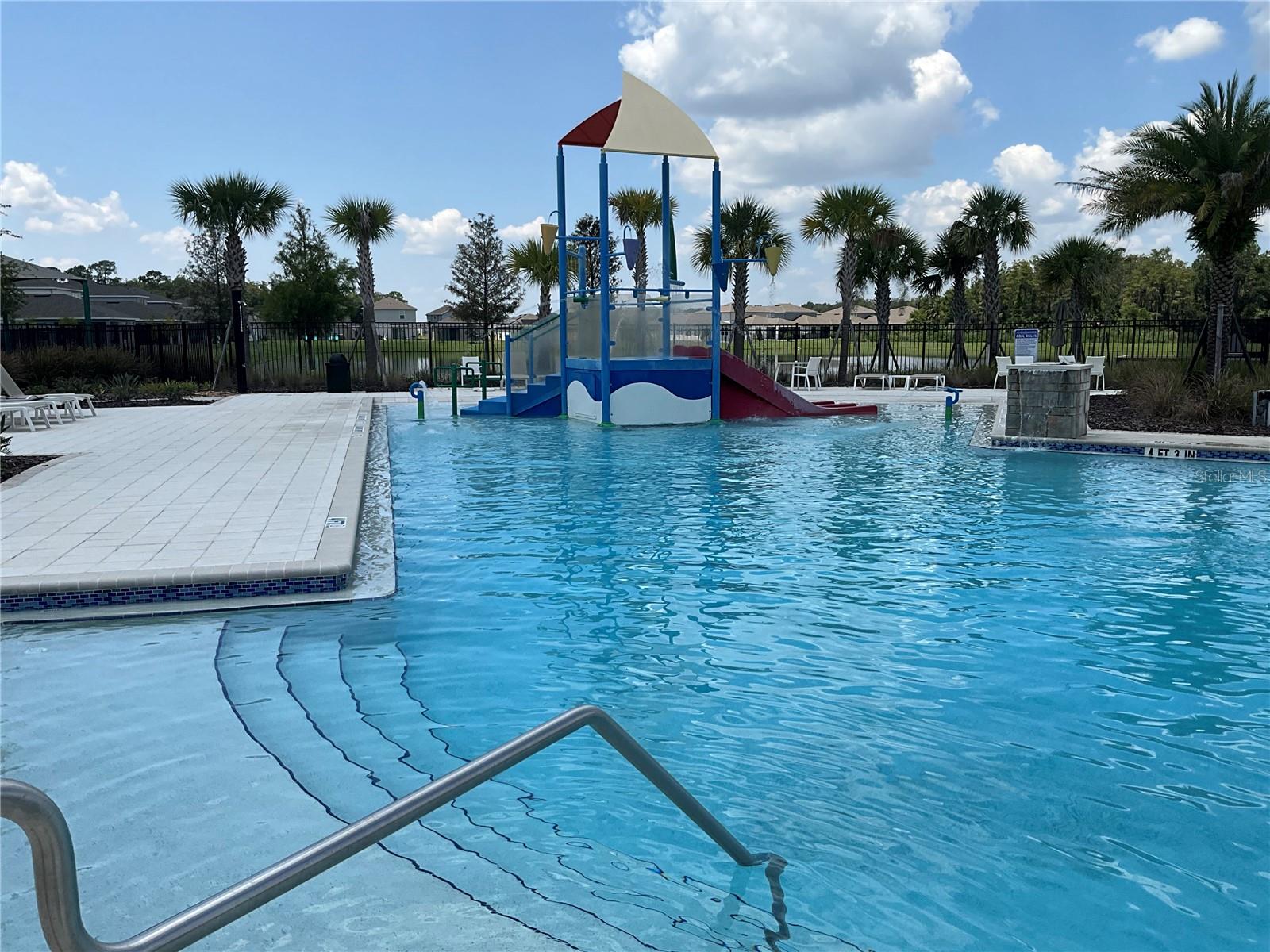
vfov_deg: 48.2
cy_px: 476
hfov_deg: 61.7
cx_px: 635
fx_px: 1064
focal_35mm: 29
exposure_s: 1/2227
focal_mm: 3
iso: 25
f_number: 1.8
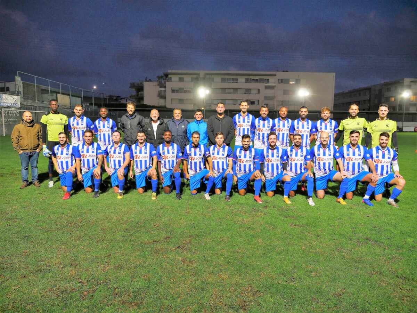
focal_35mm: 24
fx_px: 289
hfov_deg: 71.6
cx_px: 208
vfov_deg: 56.8
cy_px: 156
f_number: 2.8
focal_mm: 12
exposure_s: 1/125
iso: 800
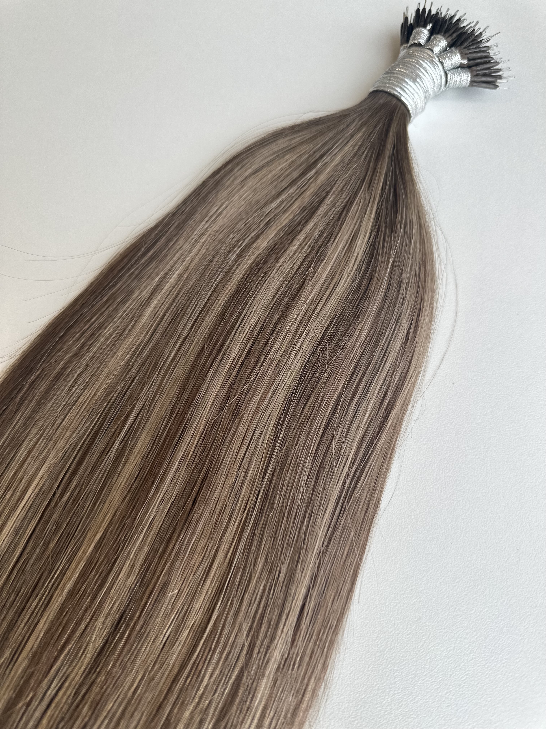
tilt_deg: -69.7
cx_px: 273
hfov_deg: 56.8
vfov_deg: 71.6
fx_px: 505
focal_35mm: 24
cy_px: 364
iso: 50
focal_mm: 6.86
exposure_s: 1/102
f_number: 1.78
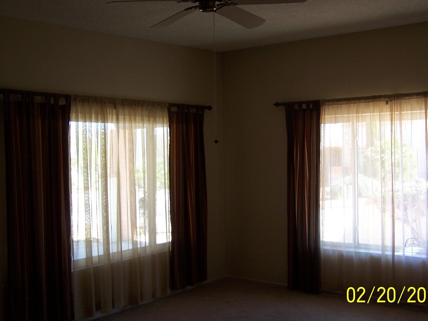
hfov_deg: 43.8
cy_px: 159
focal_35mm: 43
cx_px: 232
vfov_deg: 33.6
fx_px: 532
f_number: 2.8
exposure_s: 1/30
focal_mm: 6.3
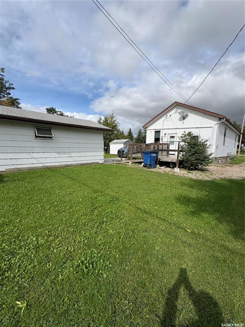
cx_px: 122
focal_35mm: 14
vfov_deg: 102.1
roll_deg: -2.6
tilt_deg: -6.5
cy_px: 164
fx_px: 132
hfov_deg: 85.7
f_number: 2.2
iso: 50
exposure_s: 1/2208
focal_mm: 2.22
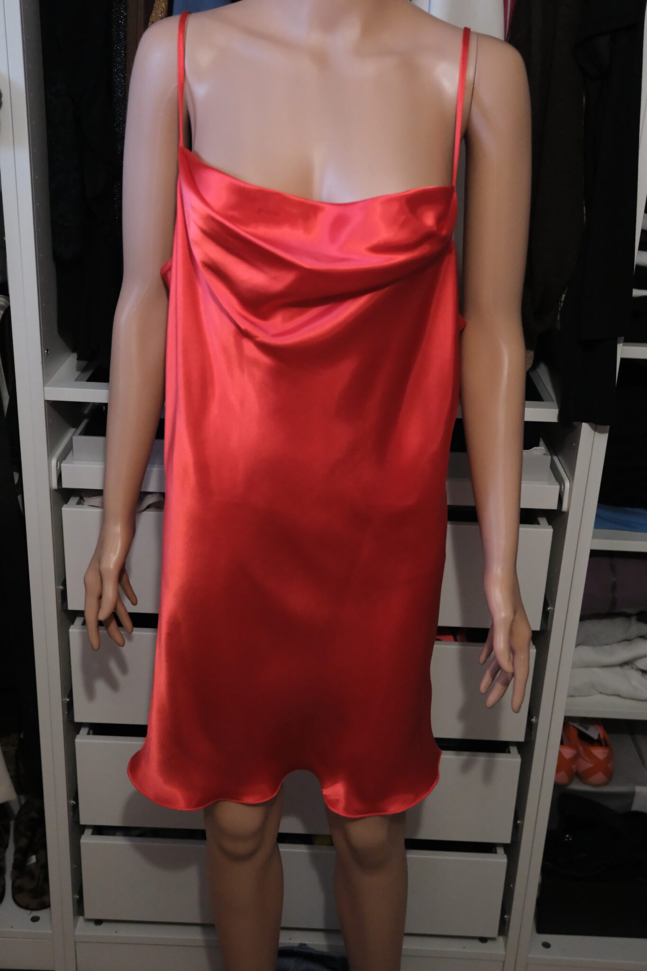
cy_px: 486
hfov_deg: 35.0
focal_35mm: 38
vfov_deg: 50.7
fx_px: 1025
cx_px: 324
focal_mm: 25.5
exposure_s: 1/125
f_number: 3.5
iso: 6400
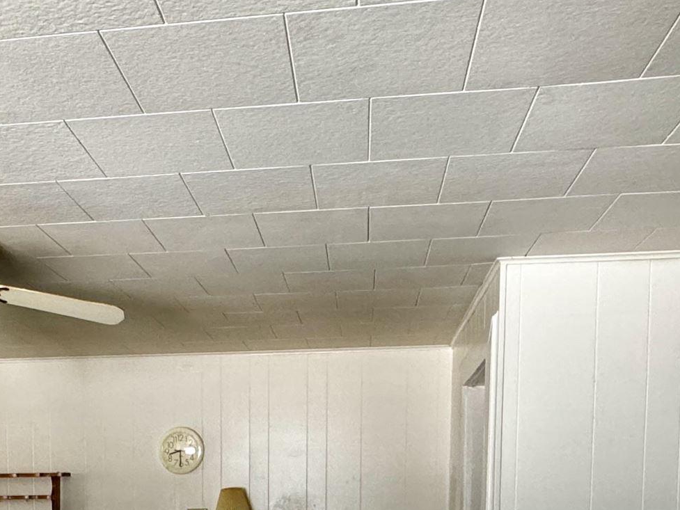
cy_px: 573
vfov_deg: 29.4
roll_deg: +0.0
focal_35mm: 44
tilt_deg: -5.3
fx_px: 864
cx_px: 207
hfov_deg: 42.2
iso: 320
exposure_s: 1/69
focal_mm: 2.22
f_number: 2.2
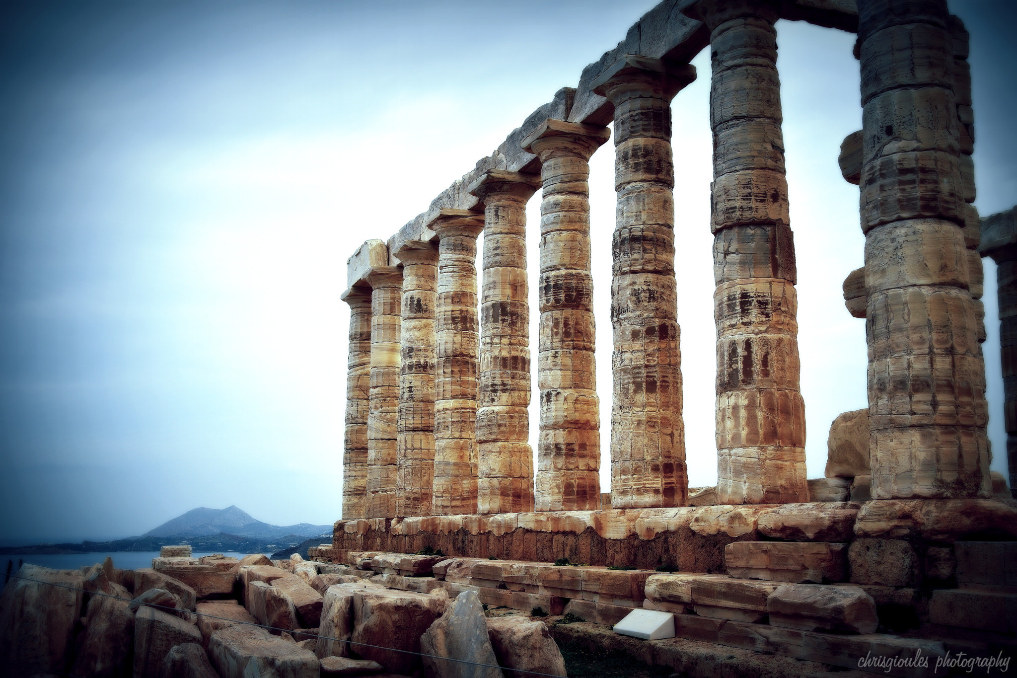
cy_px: 339
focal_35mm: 36
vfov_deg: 36.9
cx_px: 508
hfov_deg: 53.1
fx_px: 1017
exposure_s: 1/250
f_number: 8
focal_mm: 24
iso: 100
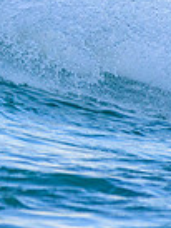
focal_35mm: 2491
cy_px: -71
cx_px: -206
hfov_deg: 0.6
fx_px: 16382
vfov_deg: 0.8
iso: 720
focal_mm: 500
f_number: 5.6
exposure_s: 1/2000
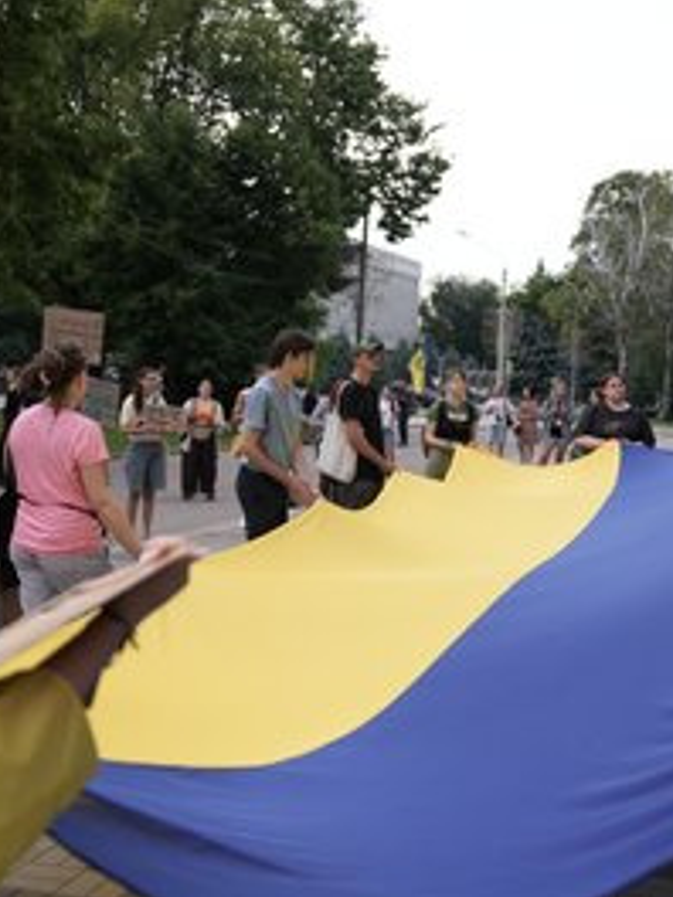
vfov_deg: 37.5
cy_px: 450
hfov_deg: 28.5
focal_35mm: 51
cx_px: 384
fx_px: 1322
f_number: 2.8
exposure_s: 1/250
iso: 160
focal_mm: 35
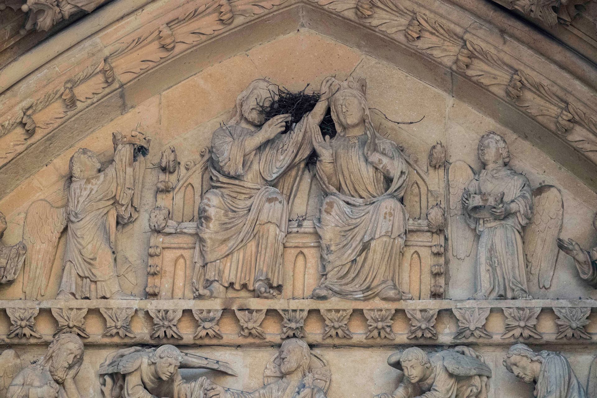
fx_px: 3316
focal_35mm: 200
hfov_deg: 10.3
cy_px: 199
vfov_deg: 6.9
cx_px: 298
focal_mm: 200
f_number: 7.1
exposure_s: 1/1600
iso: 8000
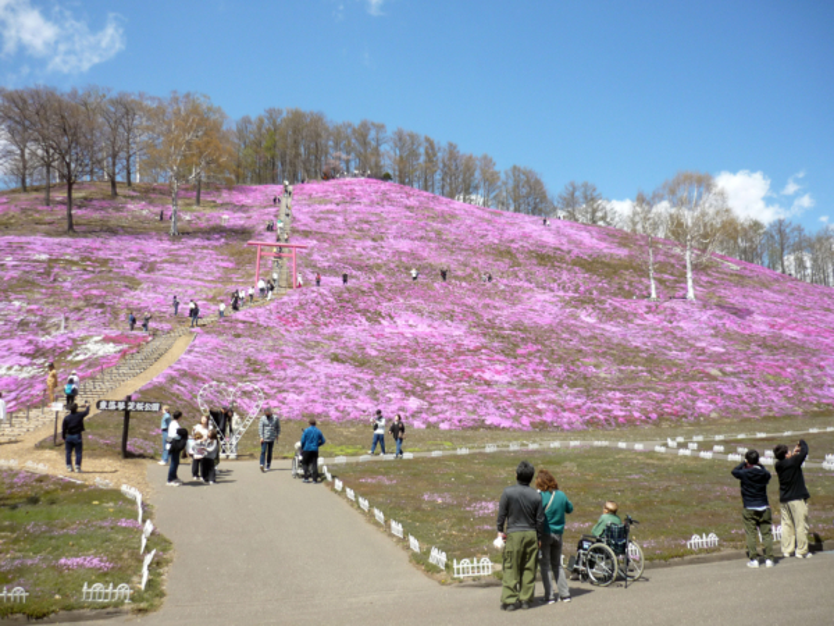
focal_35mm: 33
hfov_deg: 55.4
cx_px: 417
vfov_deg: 42.9
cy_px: 313
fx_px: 795
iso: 100
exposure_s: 1/125
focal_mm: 5.5
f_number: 8
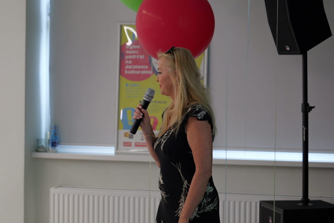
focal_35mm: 105
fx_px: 974
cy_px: 112
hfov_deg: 19.5
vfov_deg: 13.0
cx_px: 167
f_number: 4
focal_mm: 105
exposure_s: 1/50
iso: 800
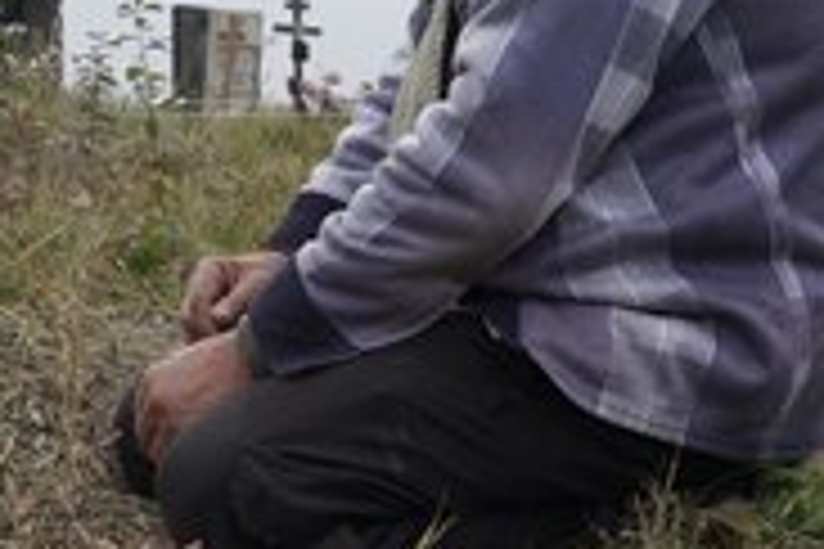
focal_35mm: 94
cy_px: 34
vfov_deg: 14.4
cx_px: 144
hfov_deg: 21.4
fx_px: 2151
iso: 100
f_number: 10
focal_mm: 43
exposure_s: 1/125
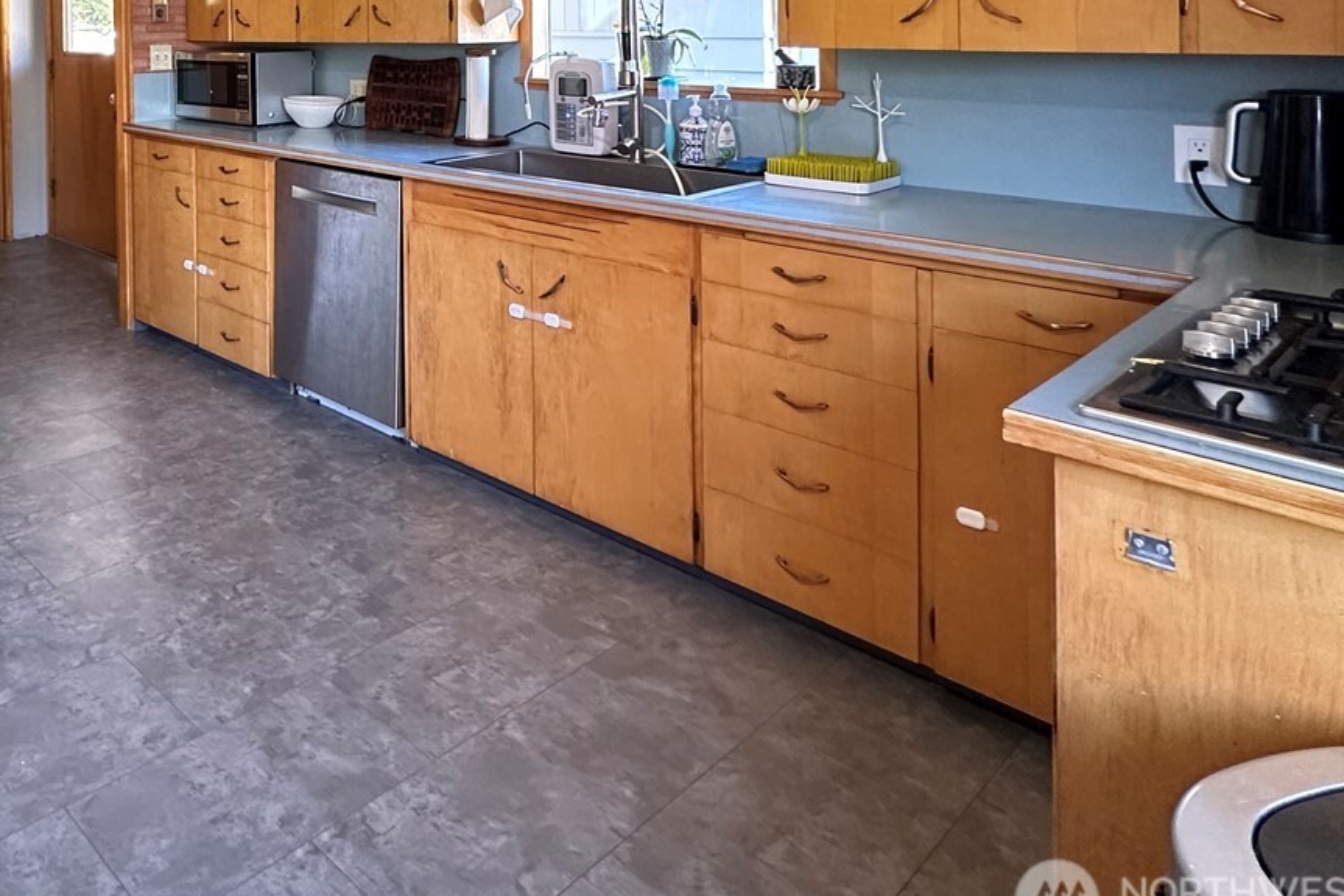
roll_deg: +0.8
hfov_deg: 59.0
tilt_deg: -0.7
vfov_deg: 42.4
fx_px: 1008
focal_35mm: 27
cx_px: 173
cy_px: 30
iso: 320
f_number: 2.2
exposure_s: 1/60
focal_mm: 2.22
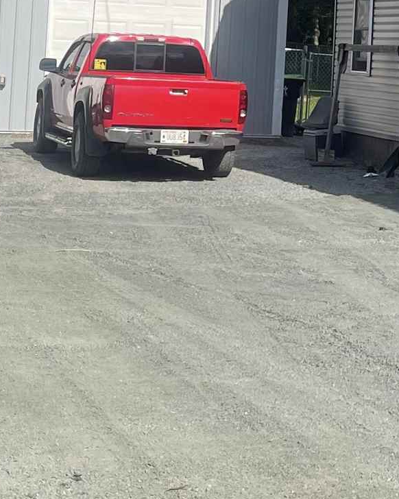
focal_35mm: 103
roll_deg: -1.6
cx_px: 560
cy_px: -15
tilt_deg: +1.9
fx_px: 1521
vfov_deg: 18.1
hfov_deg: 14.2
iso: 32
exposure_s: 1/4717
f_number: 1.6
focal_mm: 5.1
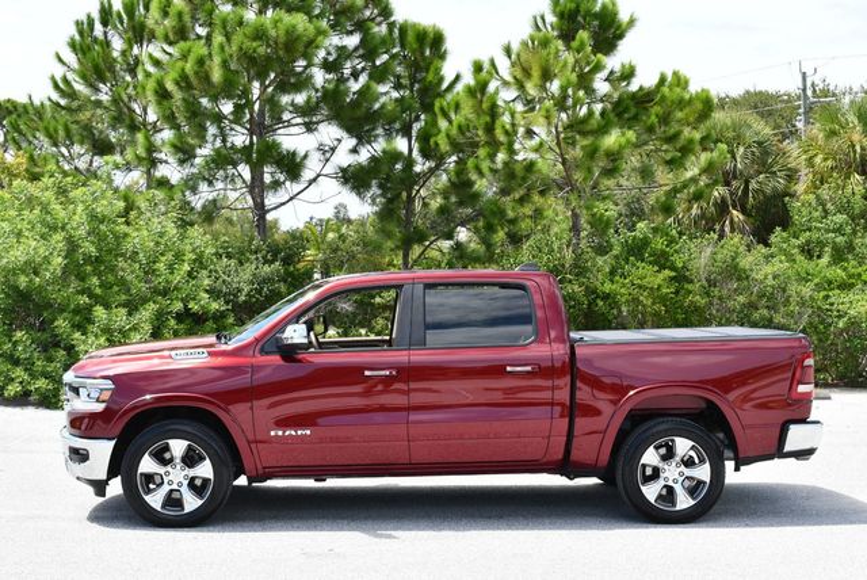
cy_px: 290
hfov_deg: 38.2
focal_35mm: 52
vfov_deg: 26.0
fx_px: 1253
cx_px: 434
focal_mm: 26
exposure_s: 1/250
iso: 200
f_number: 7.1
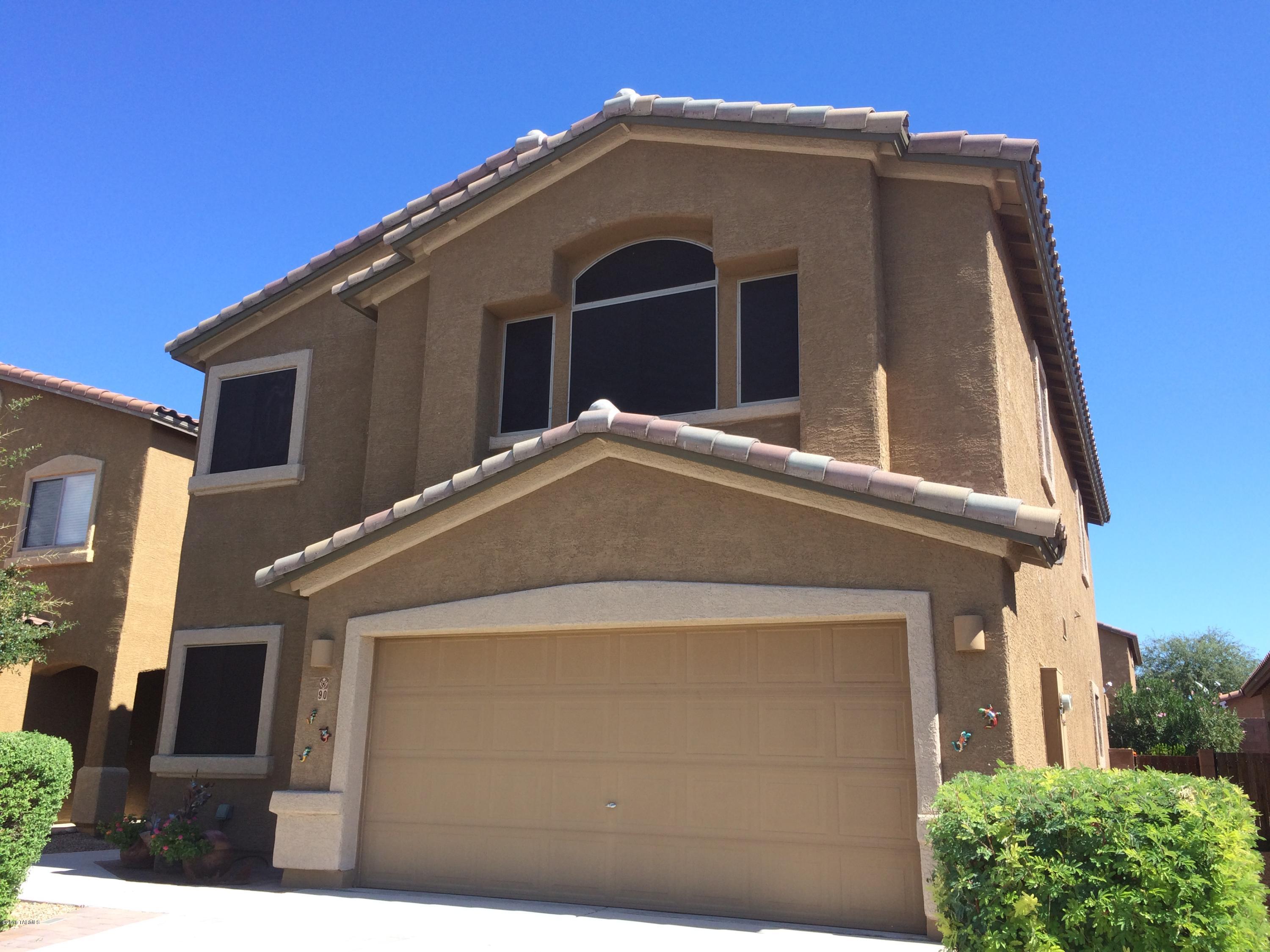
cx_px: 635
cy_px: 476
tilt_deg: +15.4
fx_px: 1064
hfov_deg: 61.7
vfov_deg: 48.2
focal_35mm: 29
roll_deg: -0.6
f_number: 2.2
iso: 32
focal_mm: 4.15
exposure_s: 1/977
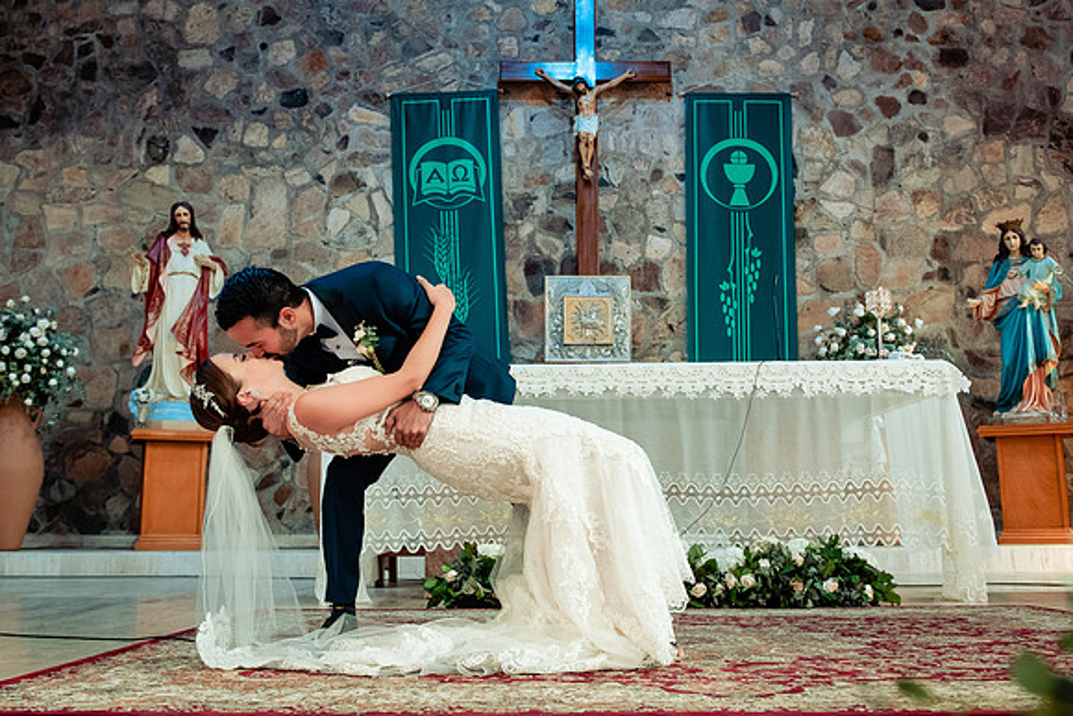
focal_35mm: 36
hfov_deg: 53.7
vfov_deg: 37.3
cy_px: 334
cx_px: 513
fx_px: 1059
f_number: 4
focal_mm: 29
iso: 1600
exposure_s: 1/250
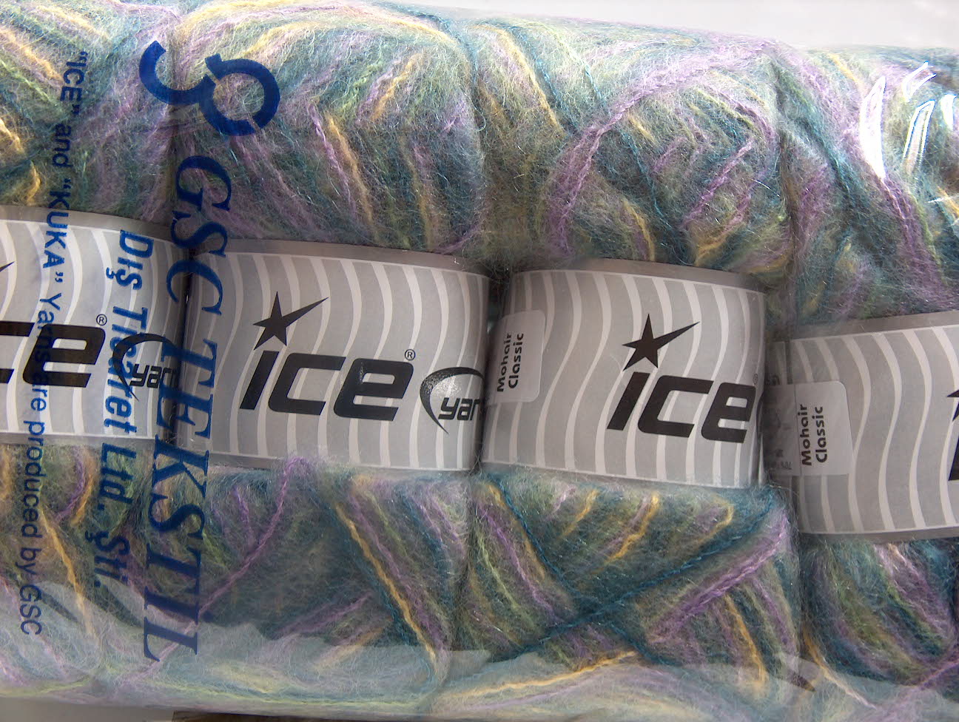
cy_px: 361
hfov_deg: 36.8
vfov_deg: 28.1
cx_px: 480
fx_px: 1443
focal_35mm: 52
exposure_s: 1/2.1
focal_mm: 10.64
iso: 100
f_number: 2.8
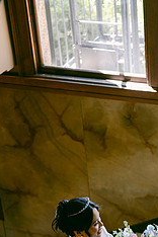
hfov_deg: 14.1
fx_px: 632
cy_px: 227
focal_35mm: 96
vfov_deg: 20.7
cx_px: 151
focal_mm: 50
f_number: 1.8
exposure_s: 1/125
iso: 360
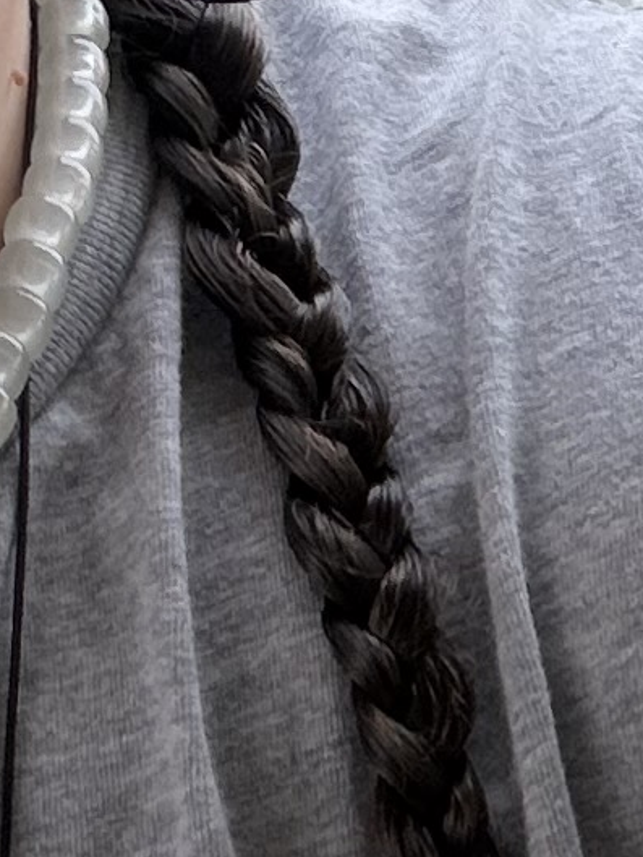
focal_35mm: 175
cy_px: -1119
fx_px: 4332
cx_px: -424
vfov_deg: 10.0
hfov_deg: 8.2
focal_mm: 2.71
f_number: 1.9
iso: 32
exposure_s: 1/173
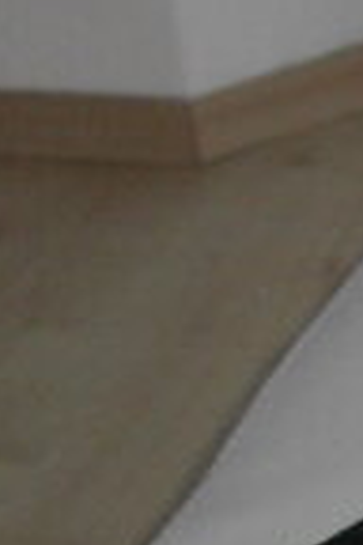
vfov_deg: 6.6
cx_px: 1754
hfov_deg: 4.0
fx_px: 4704
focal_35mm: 311
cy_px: 23
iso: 100
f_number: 3.1
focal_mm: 6.3
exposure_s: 1/60
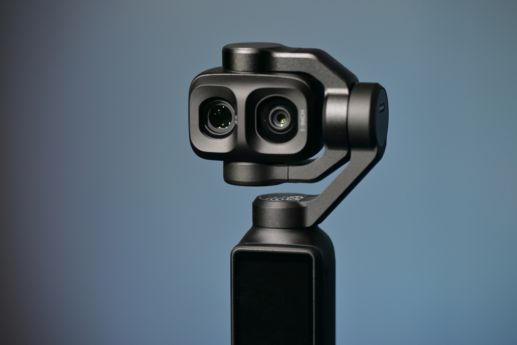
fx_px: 2872
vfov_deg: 6.9
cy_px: 172
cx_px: 258
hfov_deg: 10.3
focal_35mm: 200
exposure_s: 1/200
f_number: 4
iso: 400
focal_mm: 200
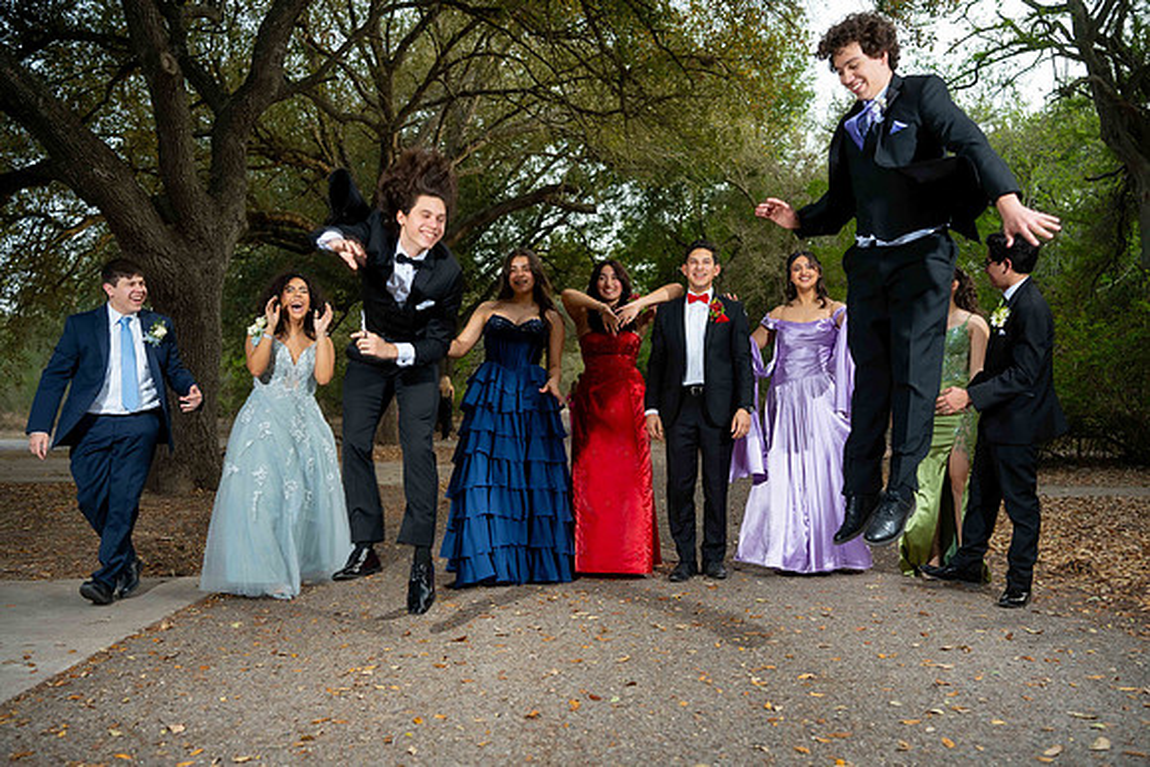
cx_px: 575
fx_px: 1118
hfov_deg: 54.4
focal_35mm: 35
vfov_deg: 37.9
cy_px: 384
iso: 250
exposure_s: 1/200
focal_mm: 35
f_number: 3.2
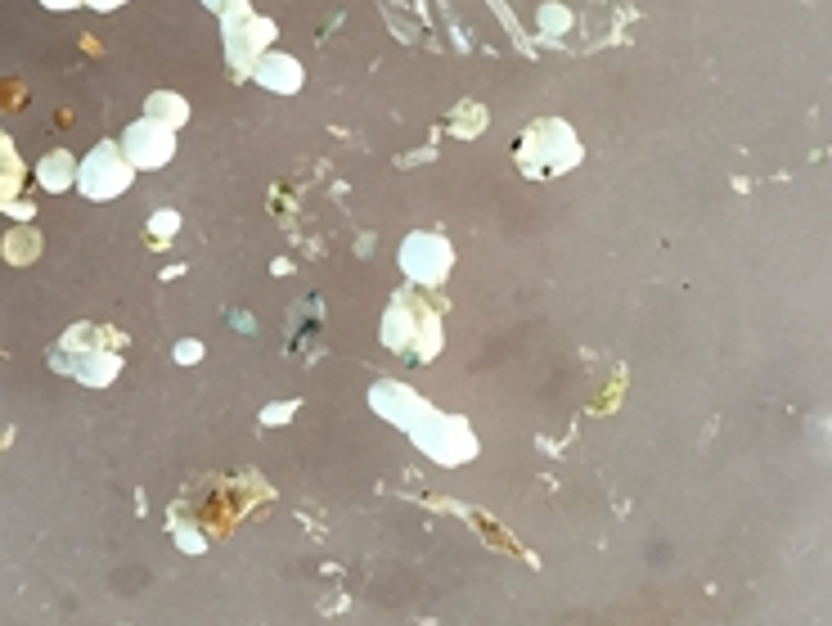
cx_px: -76
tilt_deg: -71.8
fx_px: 2068
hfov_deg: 21.6
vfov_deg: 17.1
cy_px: 205
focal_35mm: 86
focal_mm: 4.15
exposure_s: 1/30
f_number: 2.2
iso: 125
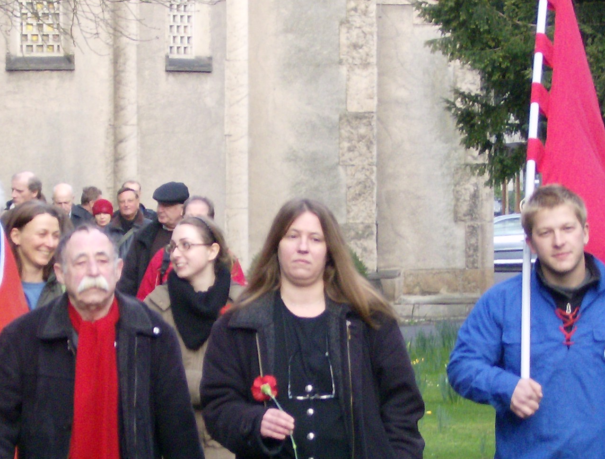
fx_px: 3846
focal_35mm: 219
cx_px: 159
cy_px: 308
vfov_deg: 6.8
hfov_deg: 9.0
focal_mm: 16.6
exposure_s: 1/121
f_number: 4.6
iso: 126
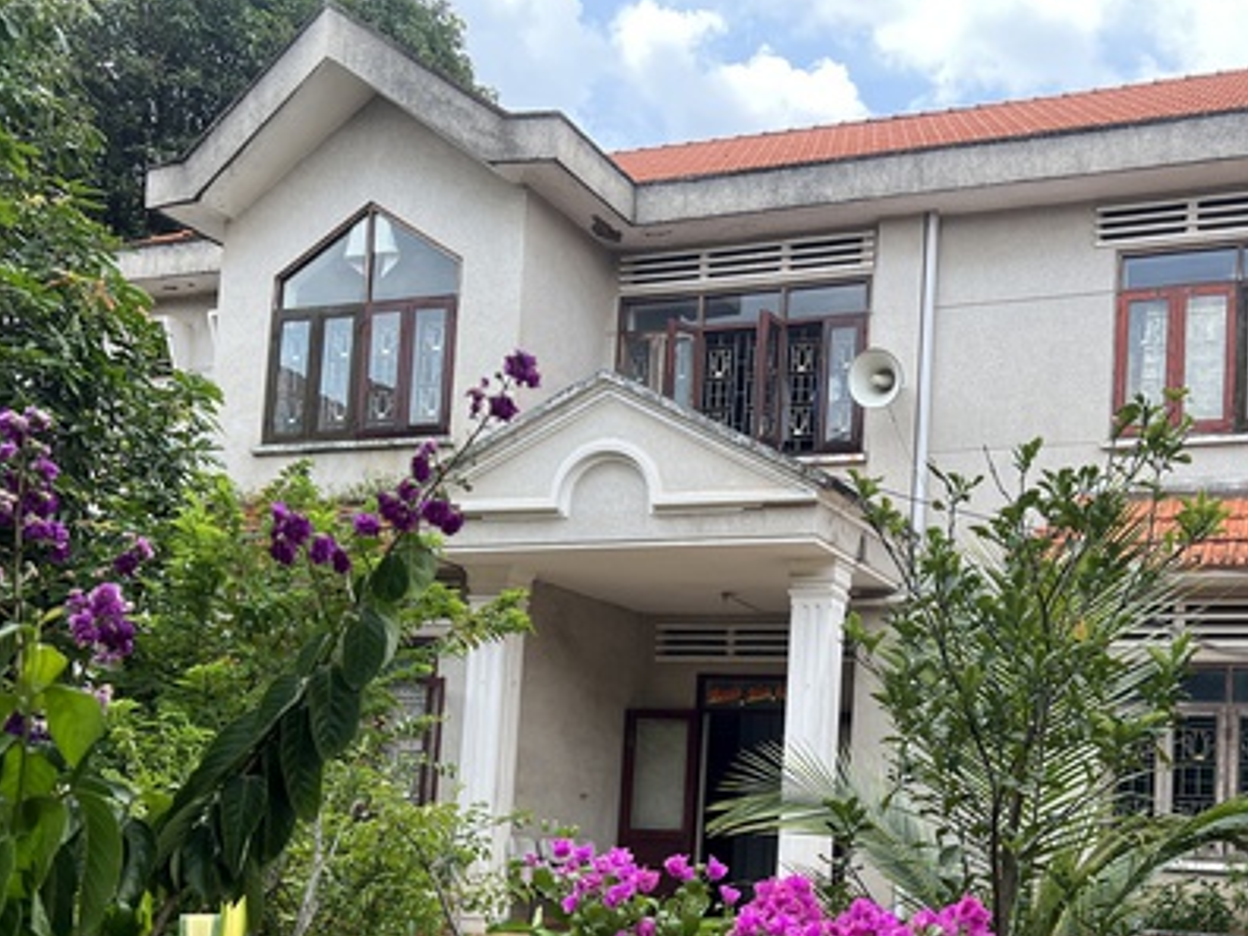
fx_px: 1514
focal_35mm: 42
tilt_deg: +5.7
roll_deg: -2.5
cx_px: 807
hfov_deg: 44.3
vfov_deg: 33.6
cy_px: 709
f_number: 1.5
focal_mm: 5.7
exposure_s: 1/758
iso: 50
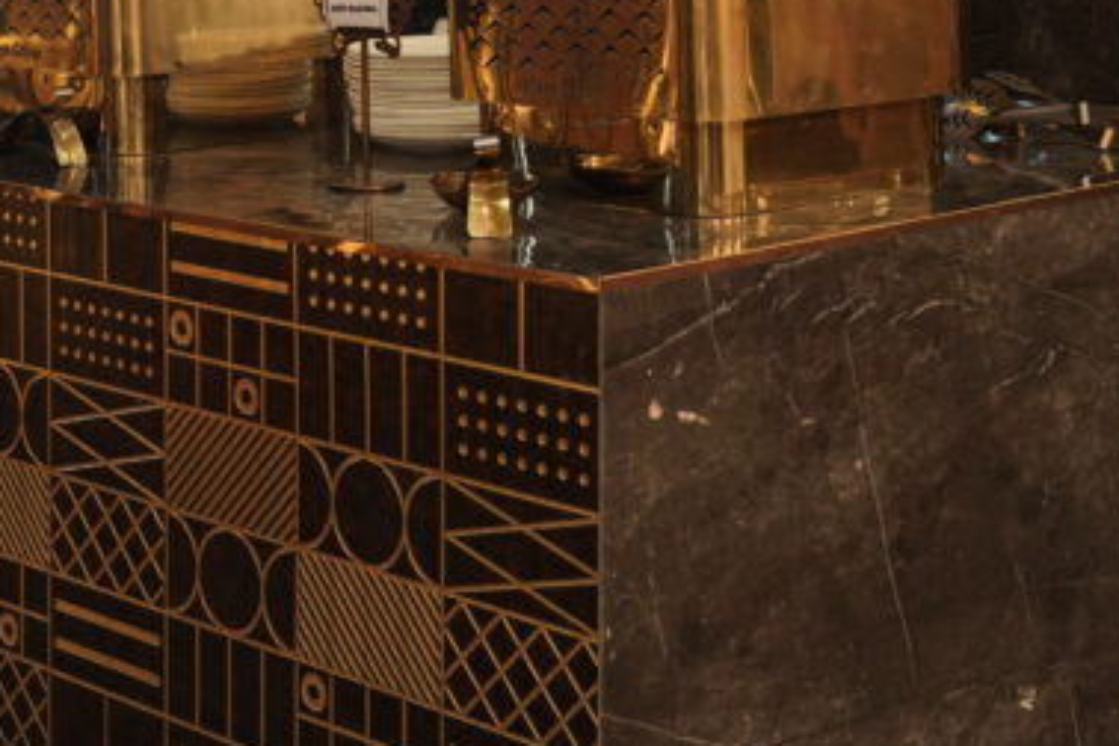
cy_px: -102
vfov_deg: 15.1
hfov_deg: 22.8
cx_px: 246
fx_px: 2735
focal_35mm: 88
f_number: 5.6
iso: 1000
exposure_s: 1/160
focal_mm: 35
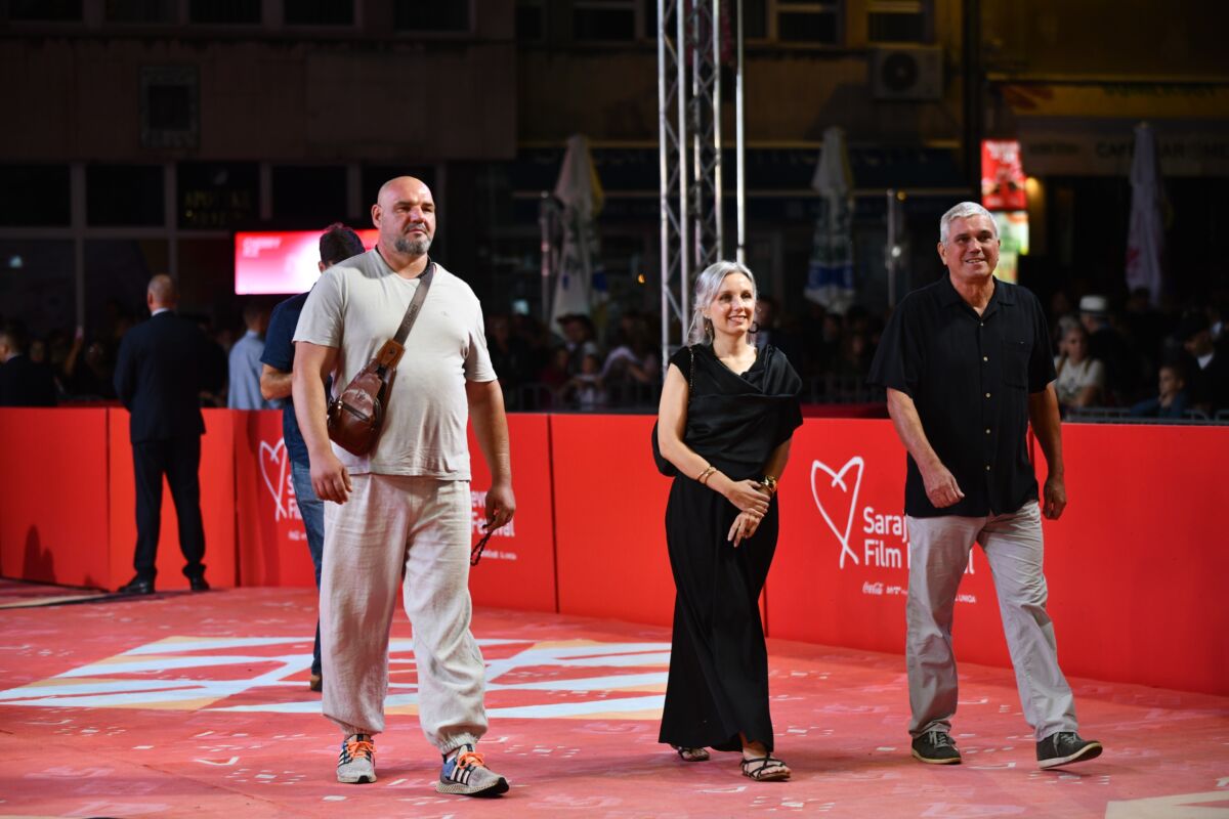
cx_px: 614
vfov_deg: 13.4
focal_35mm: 102
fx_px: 3482
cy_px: 410
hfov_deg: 20.0
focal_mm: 102
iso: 1000
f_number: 2.8
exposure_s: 1/800
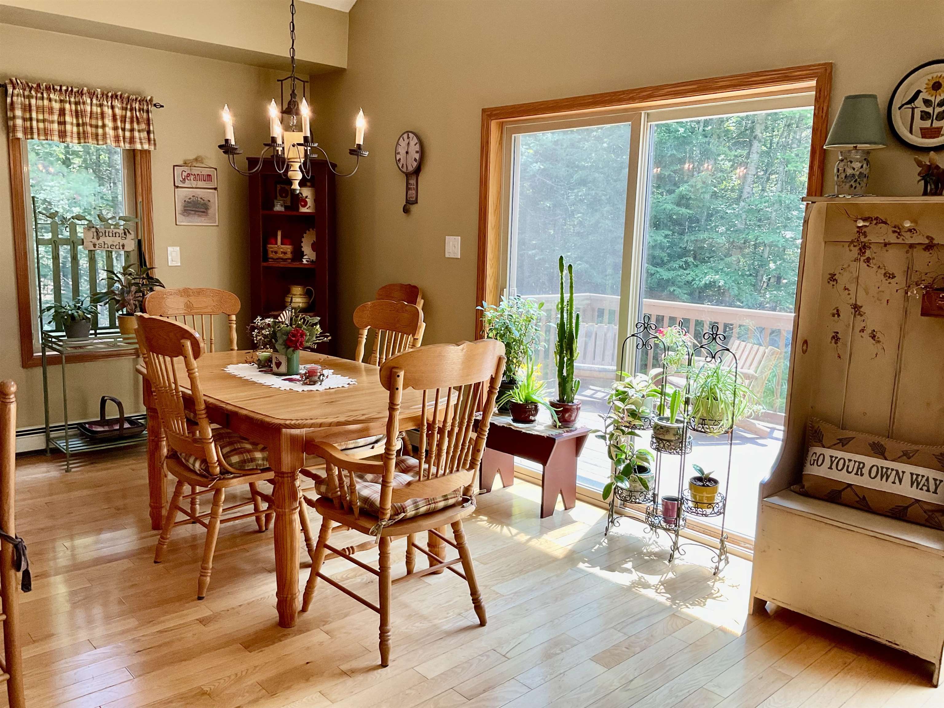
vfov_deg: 48.2
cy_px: 354
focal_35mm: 29
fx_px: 791
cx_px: 472
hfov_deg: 61.7
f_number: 1.8
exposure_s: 1/120
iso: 40
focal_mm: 3
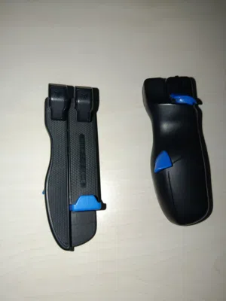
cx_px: 113
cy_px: 150
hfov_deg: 56.8
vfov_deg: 71.6
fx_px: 209
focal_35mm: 24
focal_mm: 5.24
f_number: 1.7
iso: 344
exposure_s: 1/100
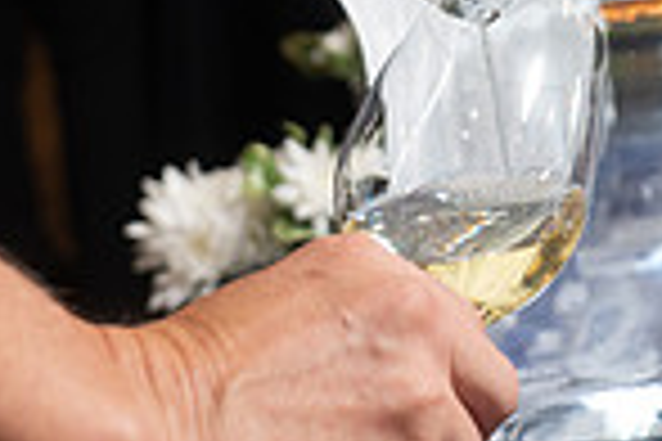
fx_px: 1581
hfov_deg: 23.1
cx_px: 590
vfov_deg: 15.0
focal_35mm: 86
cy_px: -166
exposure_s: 1/100
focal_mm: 28
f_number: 4
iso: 1250
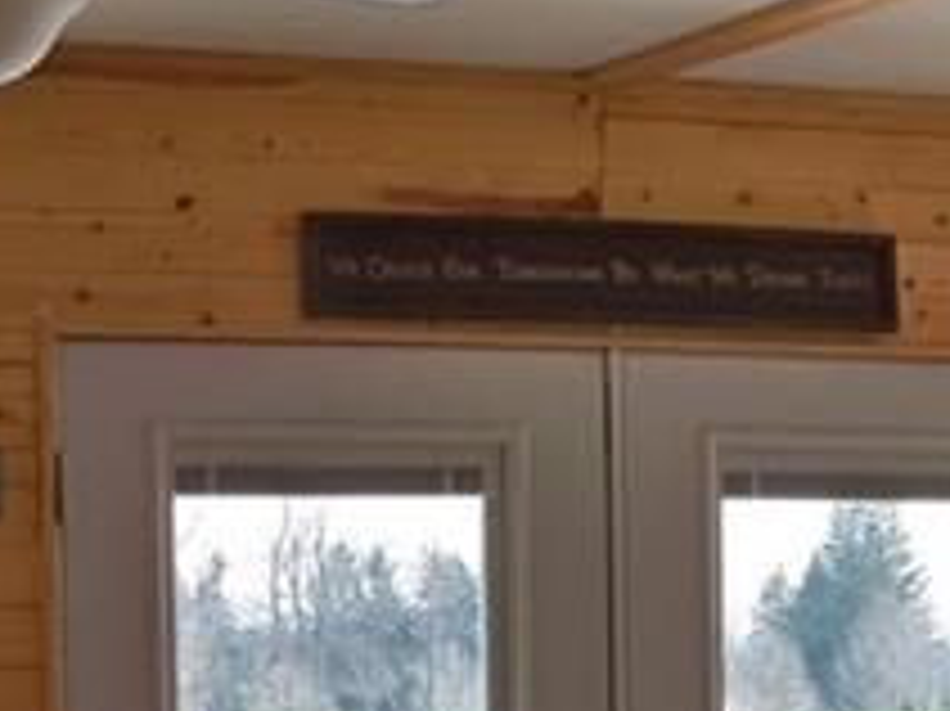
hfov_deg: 14.8
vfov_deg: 10.8
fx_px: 3648
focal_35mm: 133
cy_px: 1048
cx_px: 536
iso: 64
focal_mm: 6.2
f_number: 3.5
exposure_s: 1/160
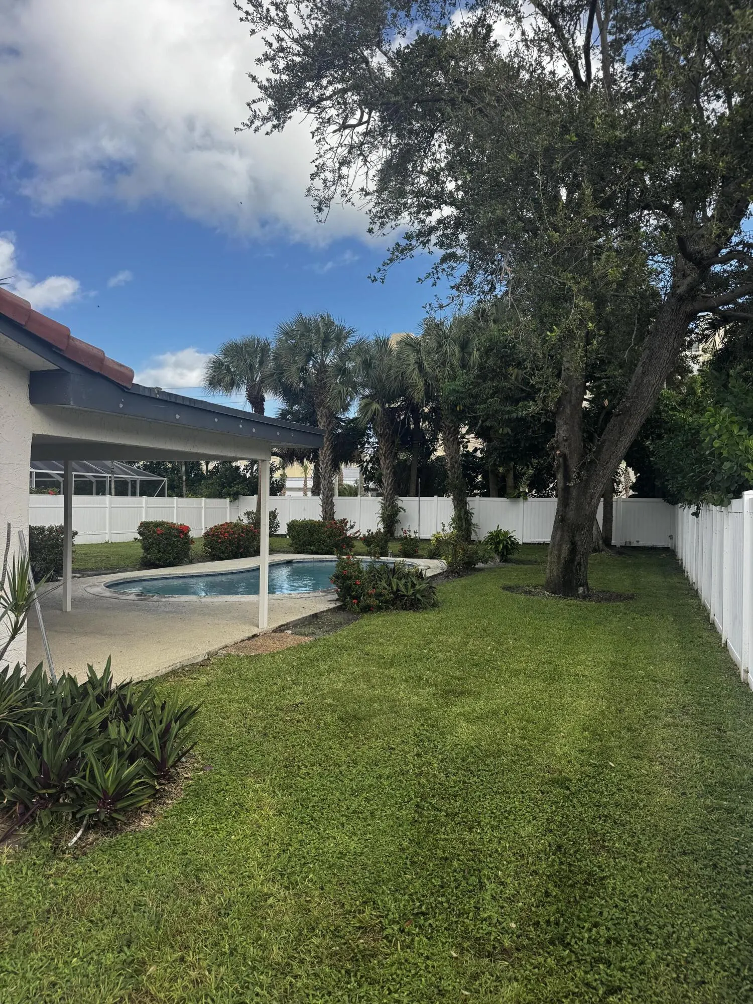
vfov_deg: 71.6
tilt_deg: -0.3
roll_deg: +1.3
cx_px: 376
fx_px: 696
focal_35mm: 24
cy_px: 502
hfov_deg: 56.8
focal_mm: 6.76
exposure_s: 1/2041
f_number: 1.78
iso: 80
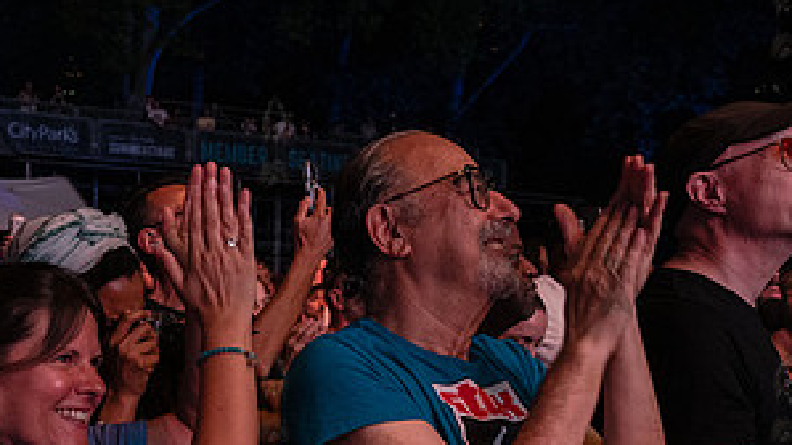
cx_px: 273
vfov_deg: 20.0
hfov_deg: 35.2
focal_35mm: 59
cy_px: 396
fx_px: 1239
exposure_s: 1/320
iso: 4000
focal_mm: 29
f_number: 4.5
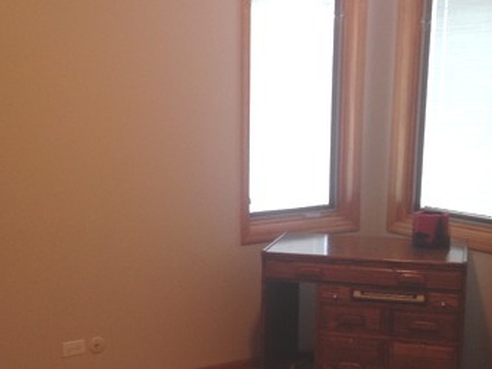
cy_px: 244
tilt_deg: -10.0
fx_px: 895
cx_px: 172
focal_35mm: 63
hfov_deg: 30.5
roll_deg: +0.7
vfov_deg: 23.2
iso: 125
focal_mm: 4.12
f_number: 2.4
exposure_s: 1/20
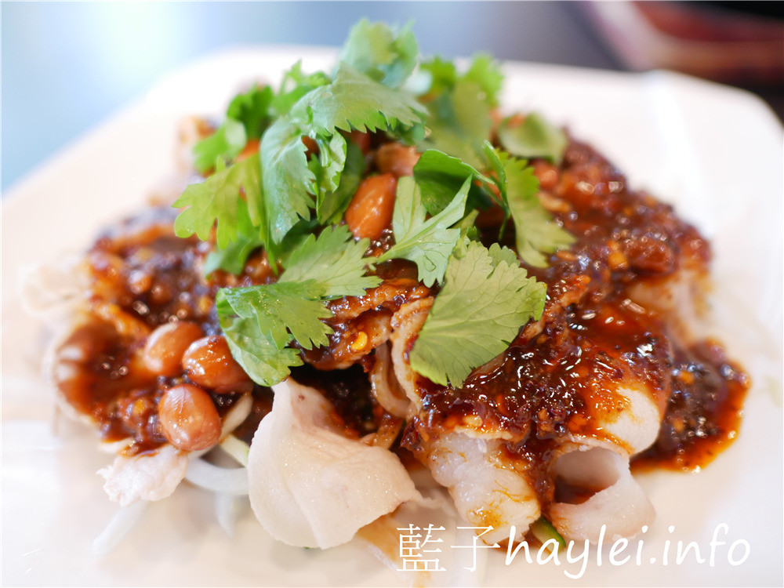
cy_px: 294
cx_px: 392
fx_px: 679
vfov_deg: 46.8
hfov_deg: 60.0
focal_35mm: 30
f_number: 1.7
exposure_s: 1/60
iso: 400
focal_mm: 15
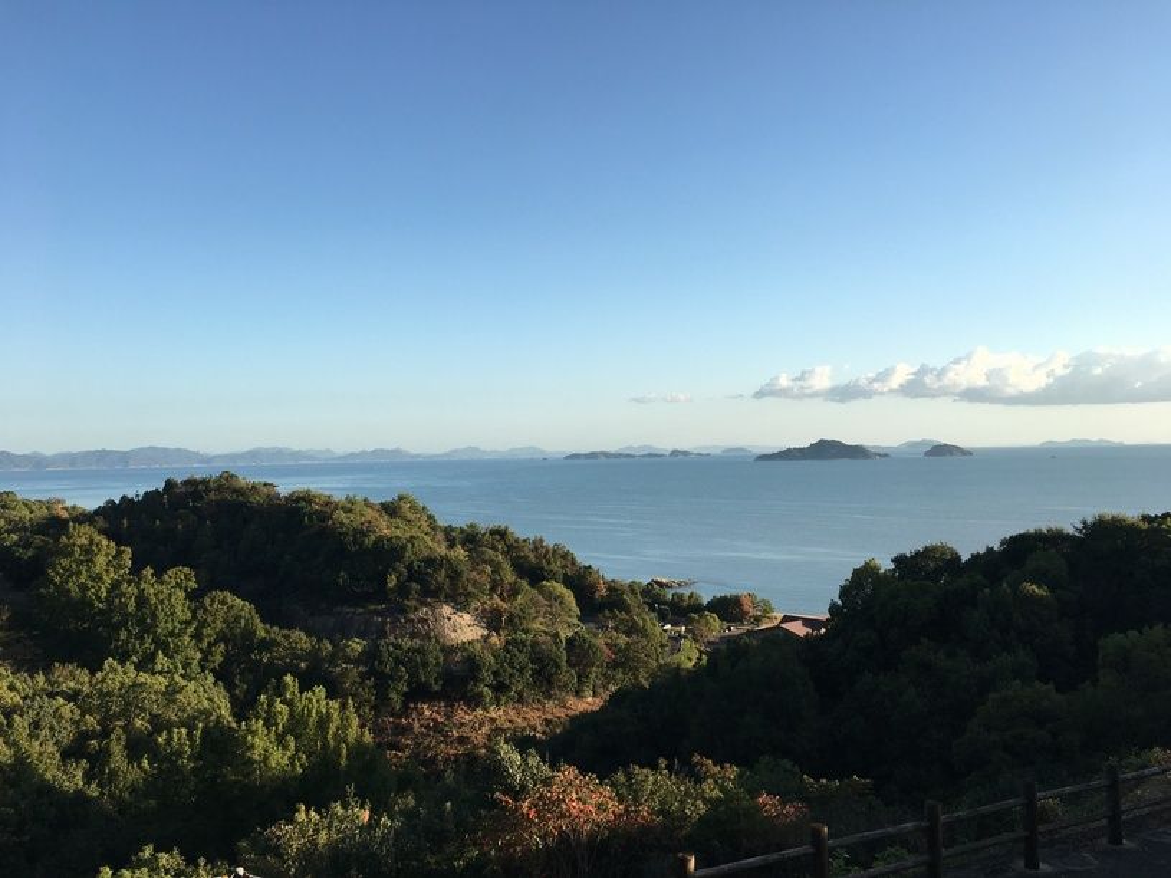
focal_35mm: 29
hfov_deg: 61.7
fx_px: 981
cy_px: 439
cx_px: 586
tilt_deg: +0.9
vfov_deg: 48.2
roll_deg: +0.3
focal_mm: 4.15
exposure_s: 1/855
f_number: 2.2
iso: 25
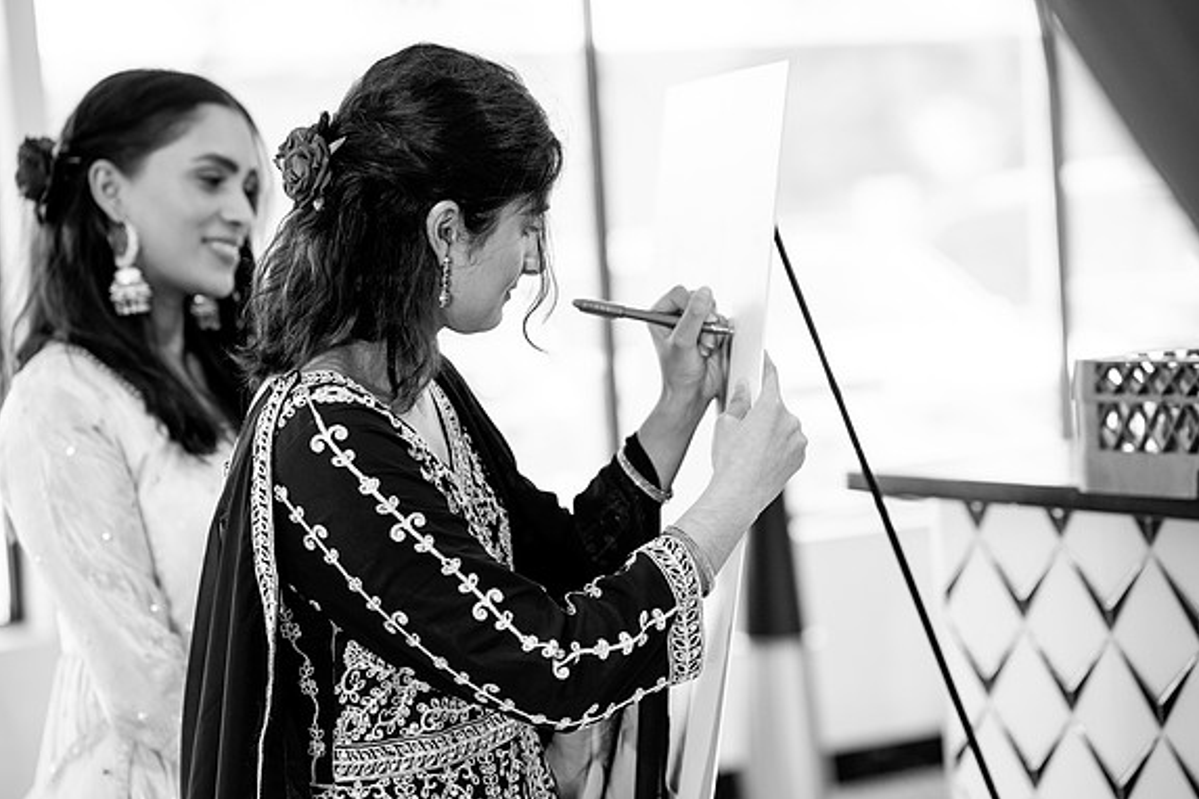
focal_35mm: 86
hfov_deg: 23.6
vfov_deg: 15.9
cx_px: 605
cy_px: 403
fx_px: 2864
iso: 500
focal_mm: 85
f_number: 2.2
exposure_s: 1/160
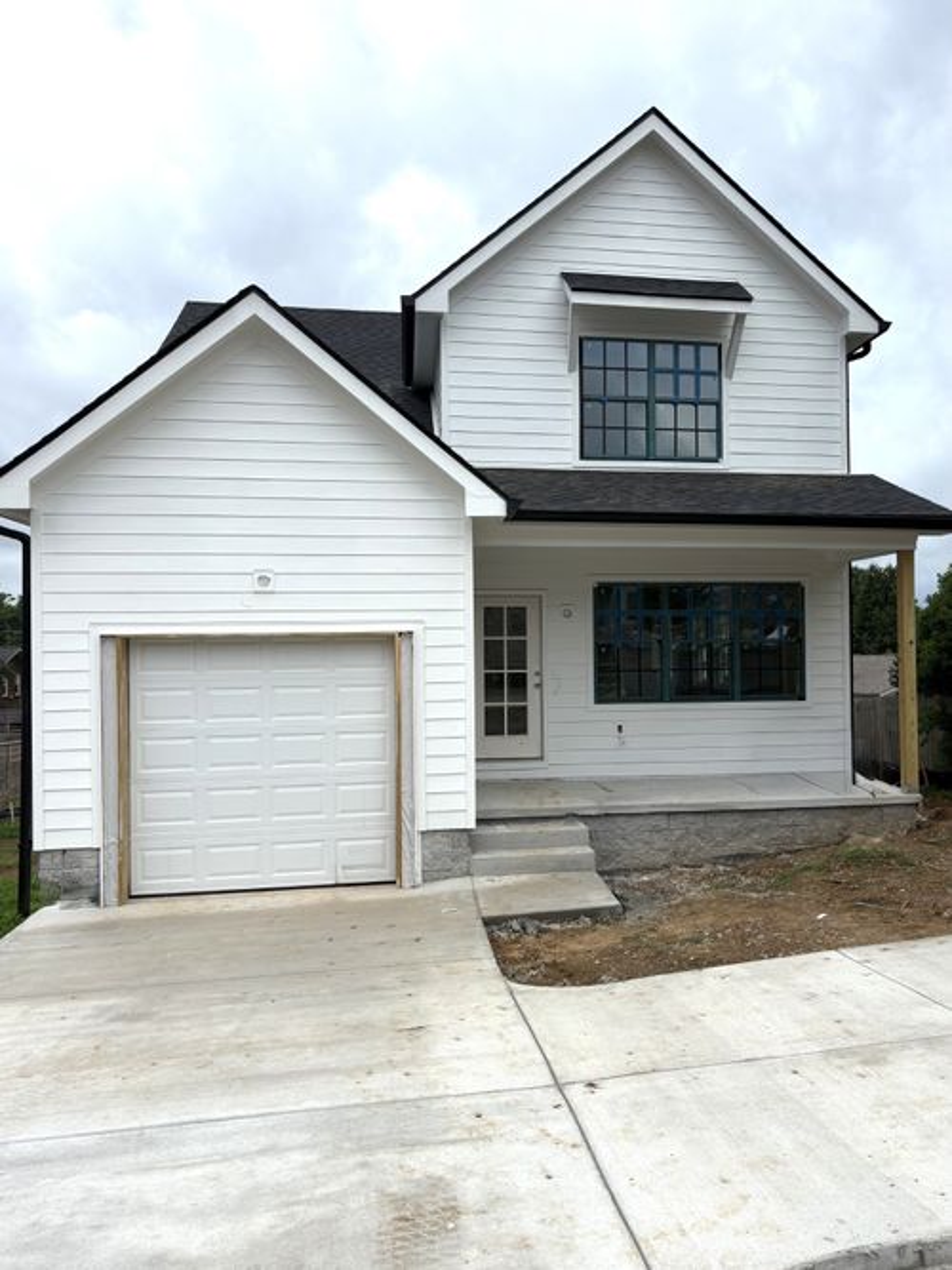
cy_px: 635
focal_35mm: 26
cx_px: 476
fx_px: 954
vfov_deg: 67.3
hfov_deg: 53.0
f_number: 1.6
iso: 50
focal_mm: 5.96
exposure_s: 1/3279
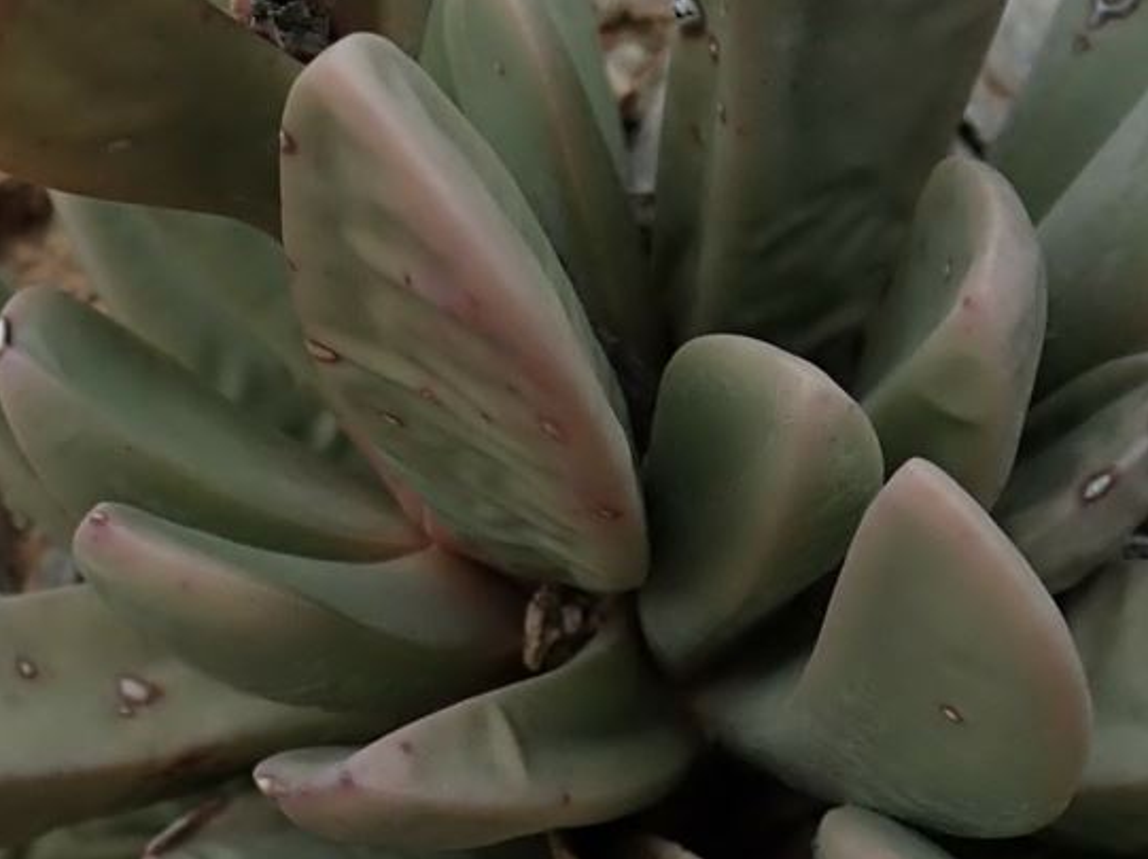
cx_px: 250
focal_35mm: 111
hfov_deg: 17.6
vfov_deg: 13.1
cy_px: -89
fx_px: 3679
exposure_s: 1/160
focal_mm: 5.5
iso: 100
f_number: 9
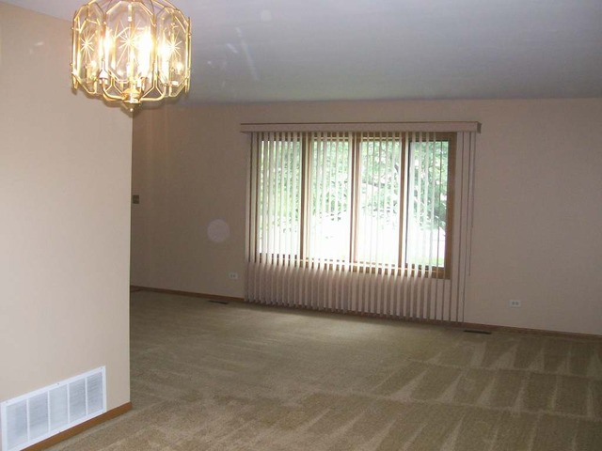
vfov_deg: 39.7
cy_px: 226
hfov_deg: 51.4
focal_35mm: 36
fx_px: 626
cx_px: 301
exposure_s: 1/74.3
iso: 140
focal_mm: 6
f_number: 2.7
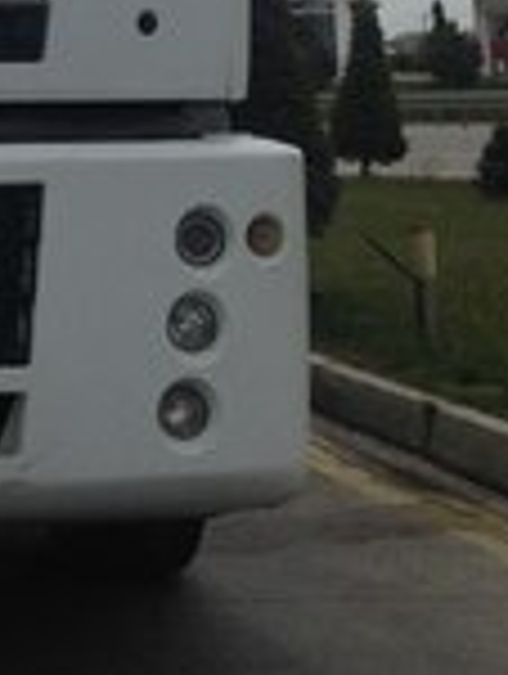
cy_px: -140
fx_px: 2127
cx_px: -315
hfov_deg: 12.7
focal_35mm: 109
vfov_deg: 17.2
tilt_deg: +10.1
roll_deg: +1.1
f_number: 2.4
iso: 50
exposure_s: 1/3623
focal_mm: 4.12
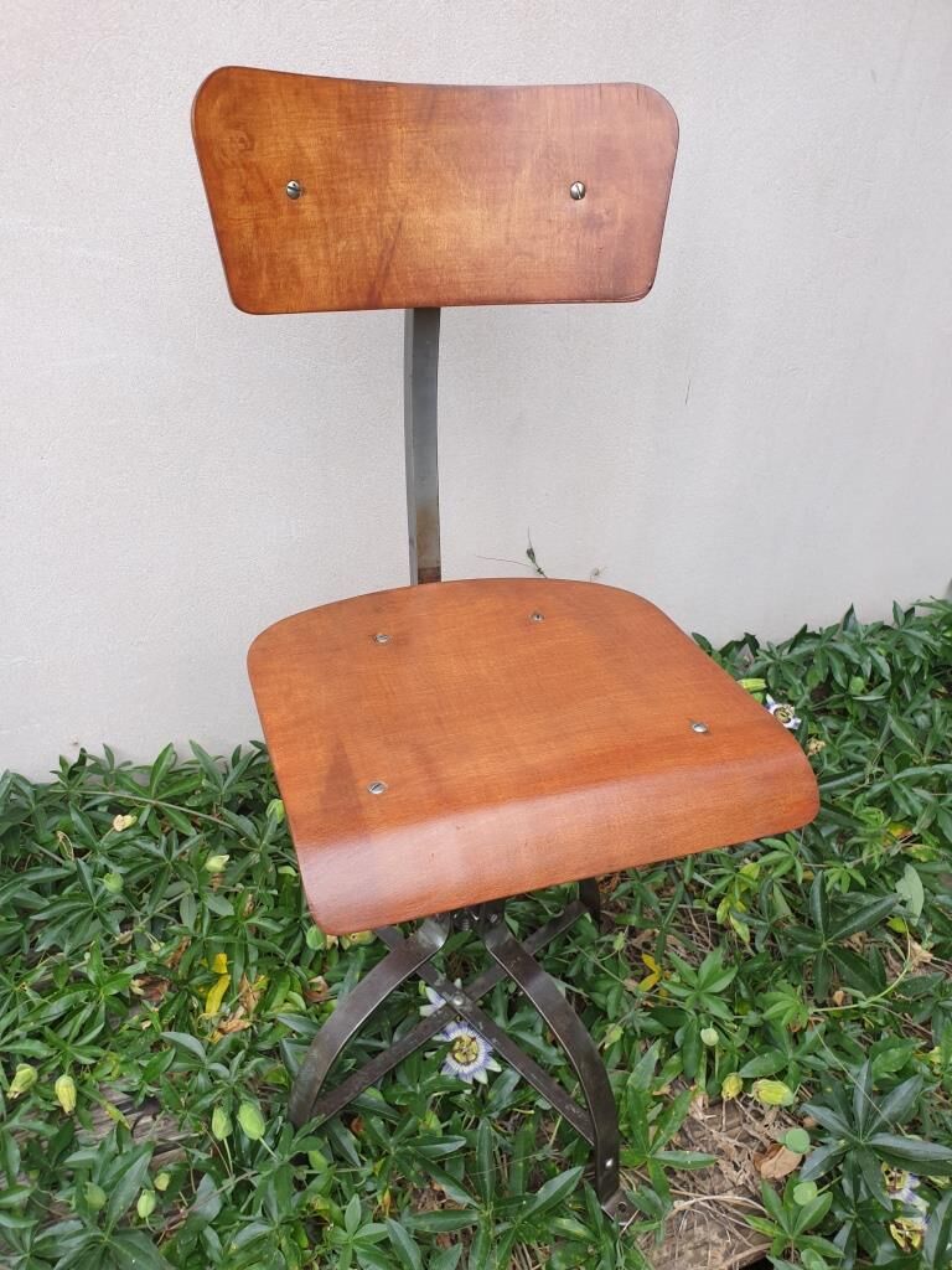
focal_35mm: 26
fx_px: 953
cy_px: 635
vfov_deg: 67.3
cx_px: 476
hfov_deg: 53.1
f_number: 2.4
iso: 50
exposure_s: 1/50
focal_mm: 4.3
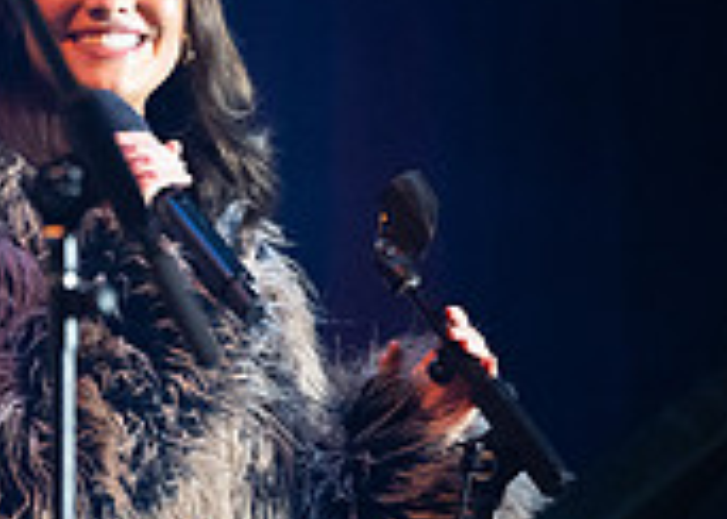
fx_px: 14675
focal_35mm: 711
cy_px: 42
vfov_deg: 2.0
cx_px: -18
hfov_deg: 2.8
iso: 3200
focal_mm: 180
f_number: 2.8
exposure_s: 1/200
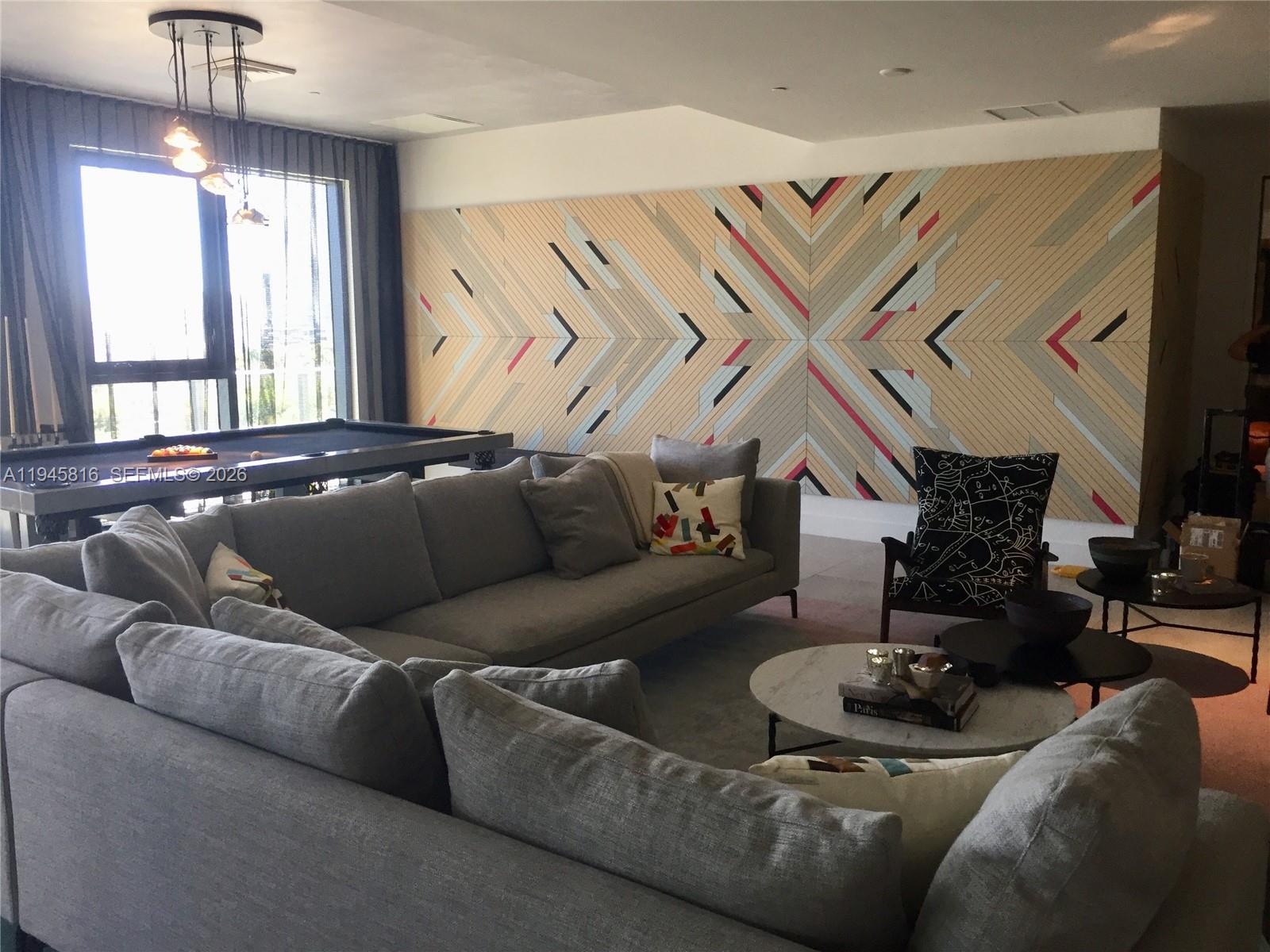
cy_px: 476
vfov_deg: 48.2
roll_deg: -1.7
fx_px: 1064
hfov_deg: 61.7
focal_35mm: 29
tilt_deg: -7.4
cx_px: 635
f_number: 2.2
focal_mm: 4.15
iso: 40
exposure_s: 1/30
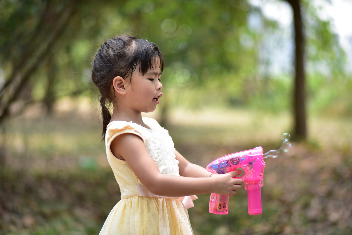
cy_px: 118
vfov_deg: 16.1
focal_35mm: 85
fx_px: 831
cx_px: 176
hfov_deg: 23.9
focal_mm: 85
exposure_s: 1/320
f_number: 2
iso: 64
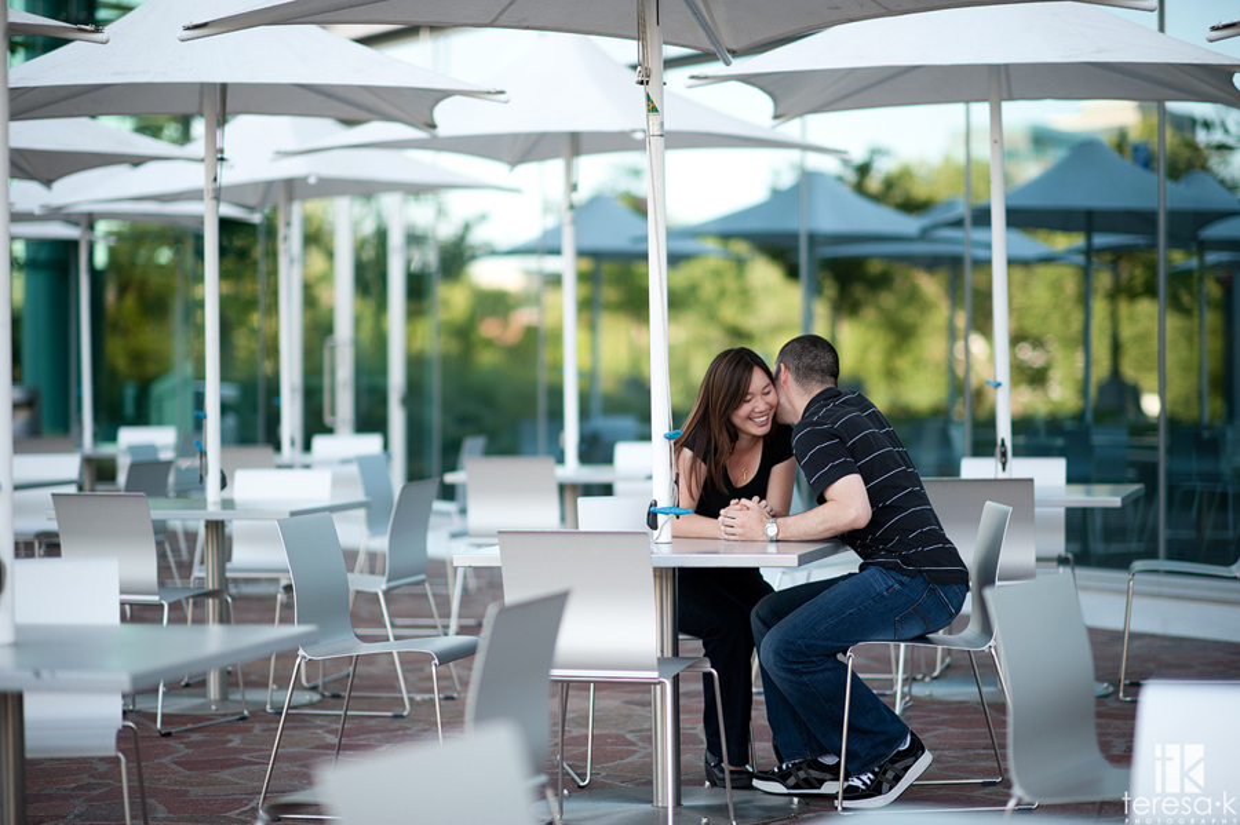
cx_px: 620
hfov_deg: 23.9
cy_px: 412
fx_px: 2926
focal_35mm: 85
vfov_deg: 16.1
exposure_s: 1/1250
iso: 200
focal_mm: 85
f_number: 1.4
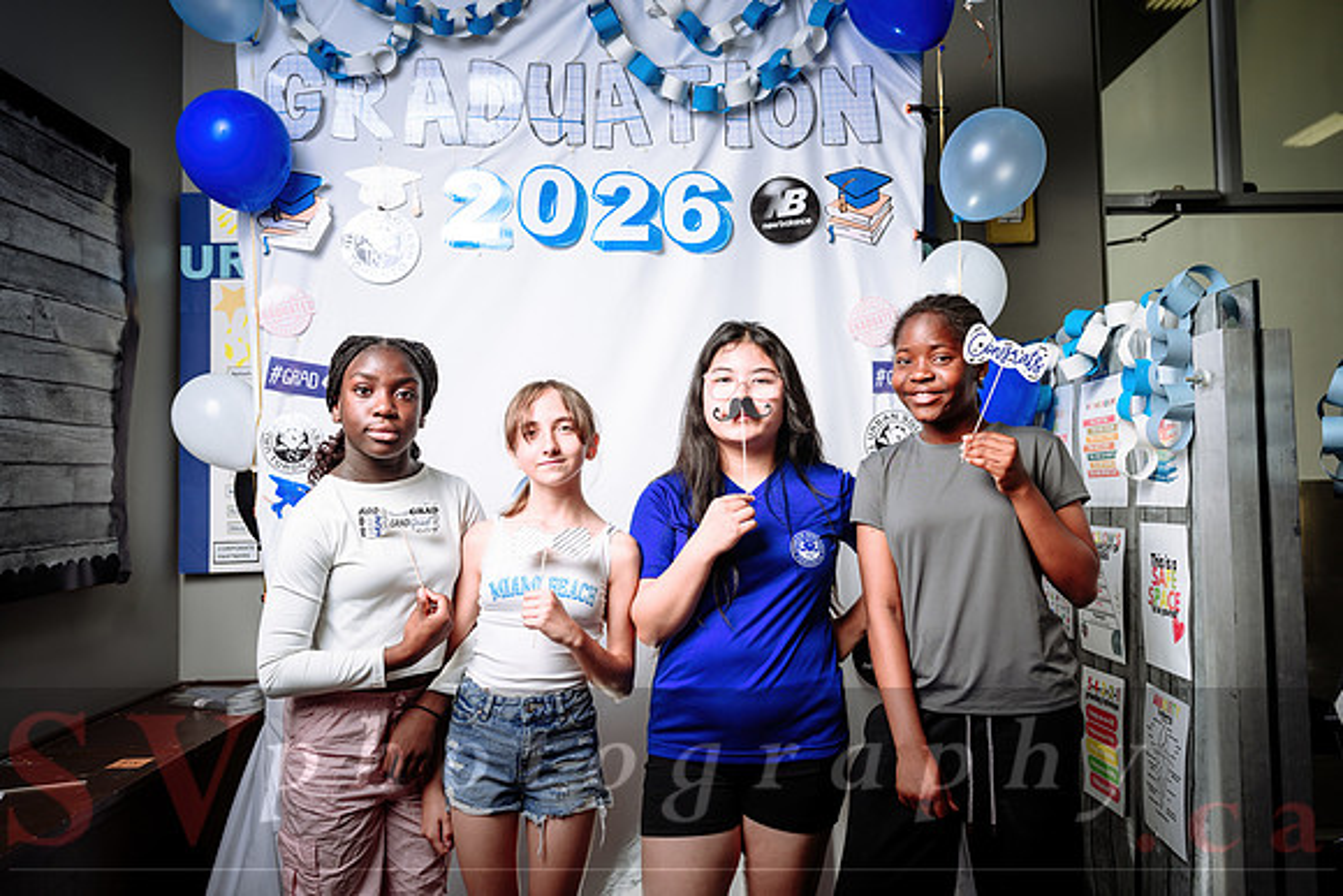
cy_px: 440
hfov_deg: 64.7
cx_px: 689
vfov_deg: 45.8
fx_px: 1060
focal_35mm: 28
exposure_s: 1/200
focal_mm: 27.5
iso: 80
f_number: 4.5
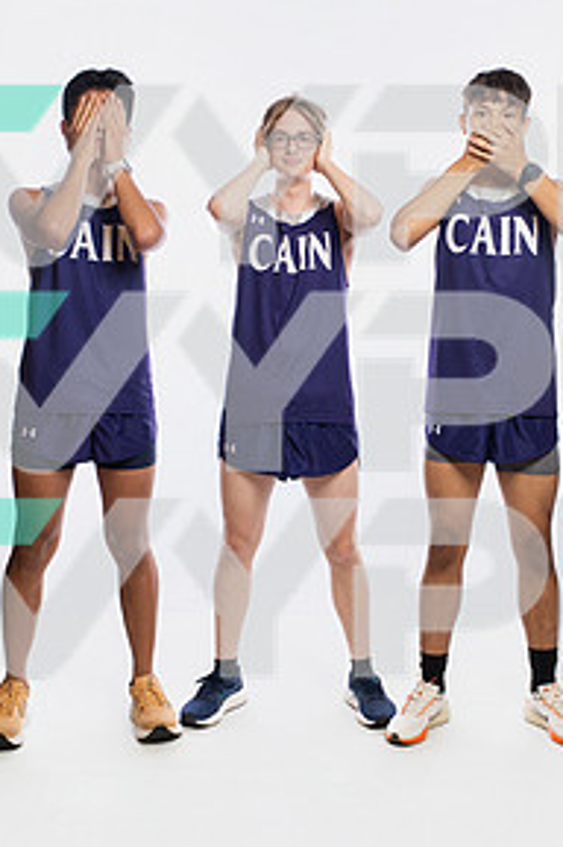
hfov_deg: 25.4
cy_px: 384
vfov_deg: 37.5
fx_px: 1246
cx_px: 325
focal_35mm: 53
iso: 640
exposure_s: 1/250
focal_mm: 34
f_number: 5.6
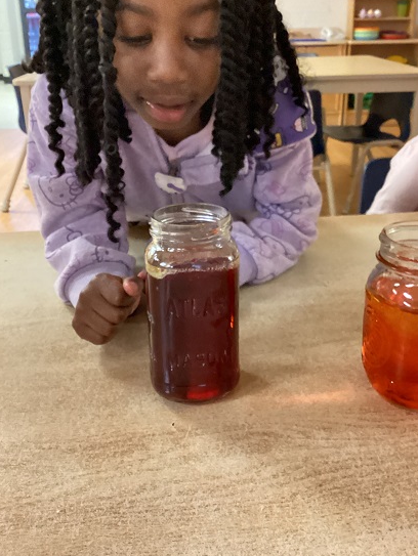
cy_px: 237
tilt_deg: -19.8
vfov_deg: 48.8
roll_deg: +1.4
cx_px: 227
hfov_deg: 37.7
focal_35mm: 38
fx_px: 611
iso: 800
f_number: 2.4
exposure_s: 1/24
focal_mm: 3.3
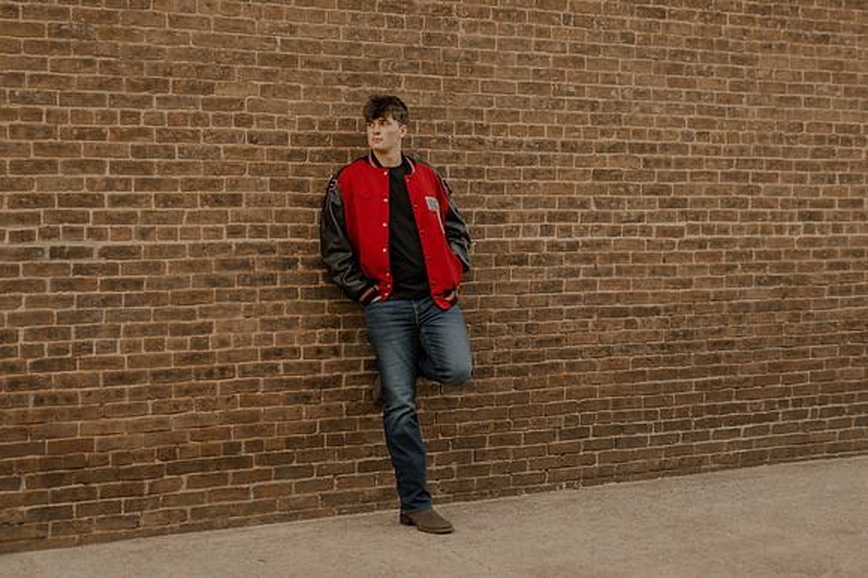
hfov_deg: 27.0
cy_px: 289
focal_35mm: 75
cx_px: 434
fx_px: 1807
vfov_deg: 18.2
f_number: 1.8
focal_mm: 50
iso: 800
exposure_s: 1/2000
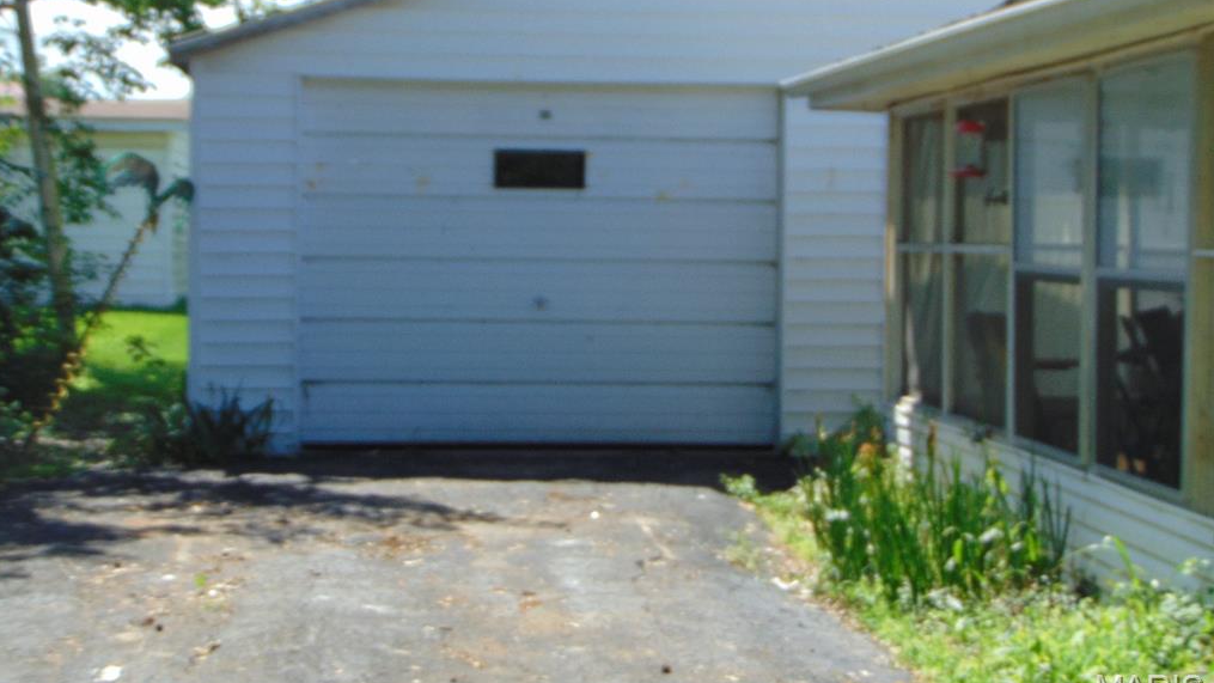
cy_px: 254
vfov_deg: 15.5
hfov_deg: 27.2
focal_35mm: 78
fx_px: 2511
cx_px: 603
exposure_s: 1/500
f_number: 3.7
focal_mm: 12.8
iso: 100
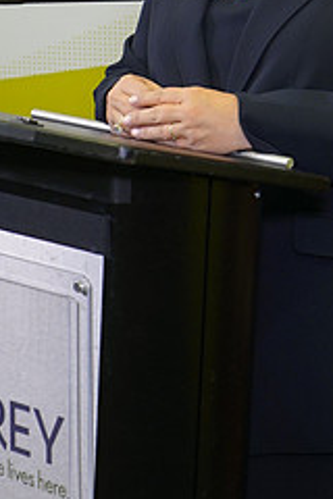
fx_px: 2345
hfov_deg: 8.1
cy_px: -40
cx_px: 200
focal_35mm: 169
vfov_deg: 12.0
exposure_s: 1/160
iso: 1600
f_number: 5.6
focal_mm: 70
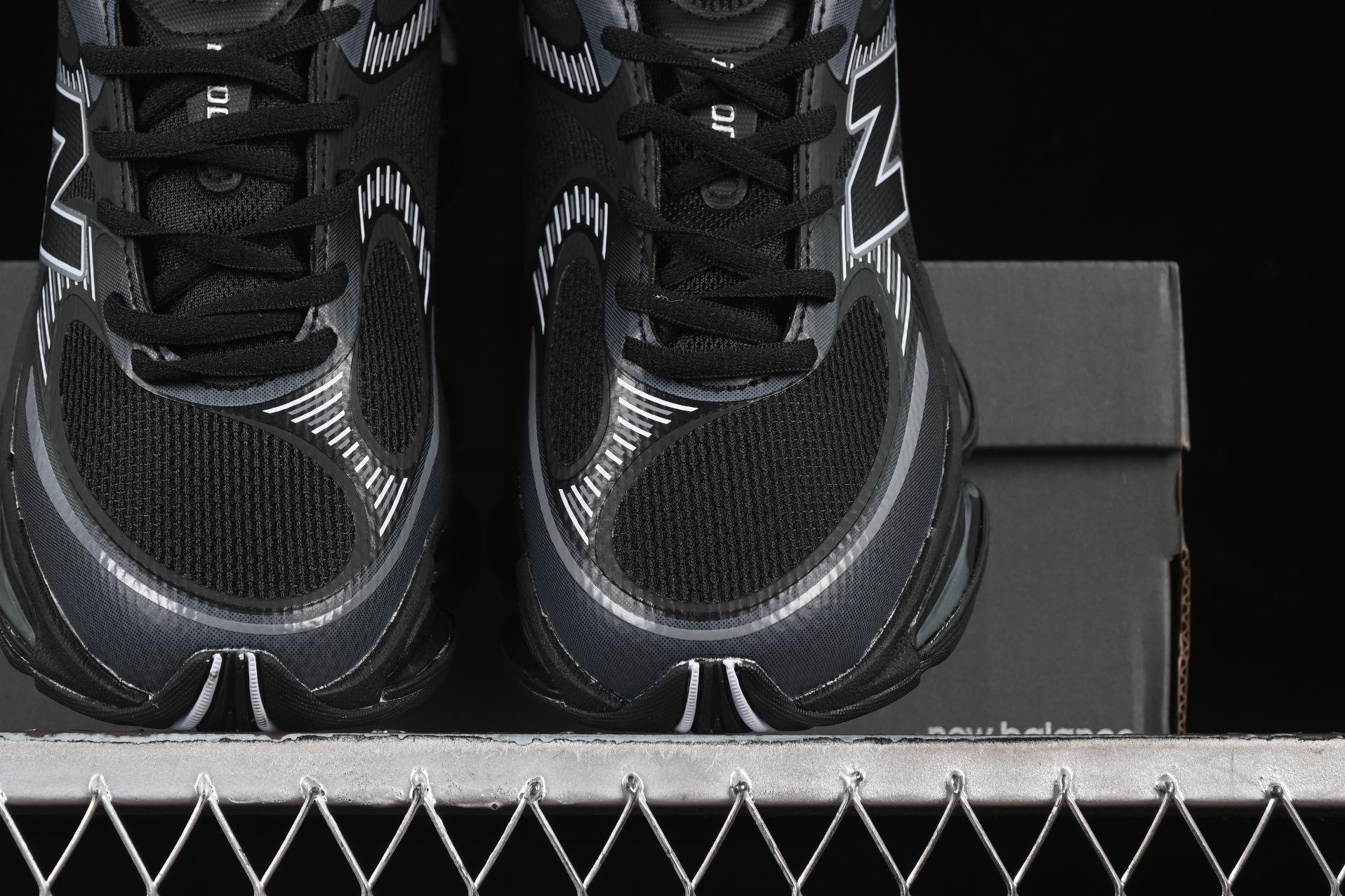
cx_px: 477
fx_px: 4072
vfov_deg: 12.6
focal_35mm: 109
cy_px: 322
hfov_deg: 18.7
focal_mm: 50
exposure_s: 1/50
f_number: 6.3
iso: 160
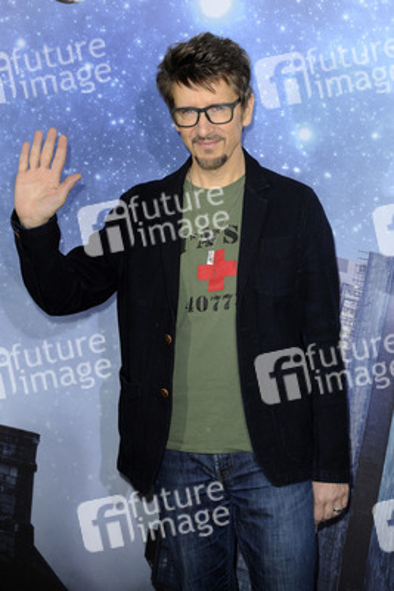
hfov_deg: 14.9
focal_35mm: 92
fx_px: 1509
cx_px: 197
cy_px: 296
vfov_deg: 22.1
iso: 500
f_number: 6.3
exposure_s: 1/200
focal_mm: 92
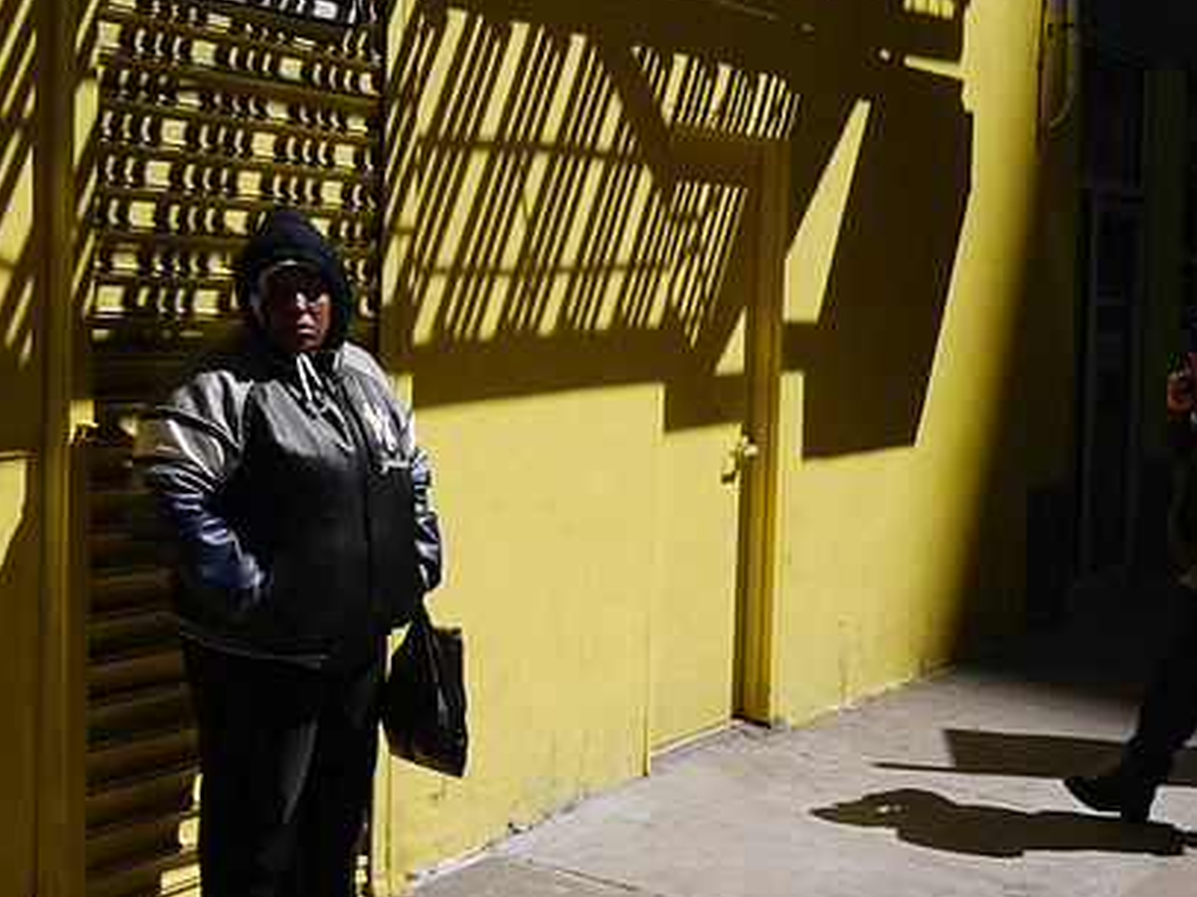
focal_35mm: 57
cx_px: 609
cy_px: 334
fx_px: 1970
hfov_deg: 33.8
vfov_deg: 25.6
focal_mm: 20
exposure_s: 1/125
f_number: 16
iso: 100
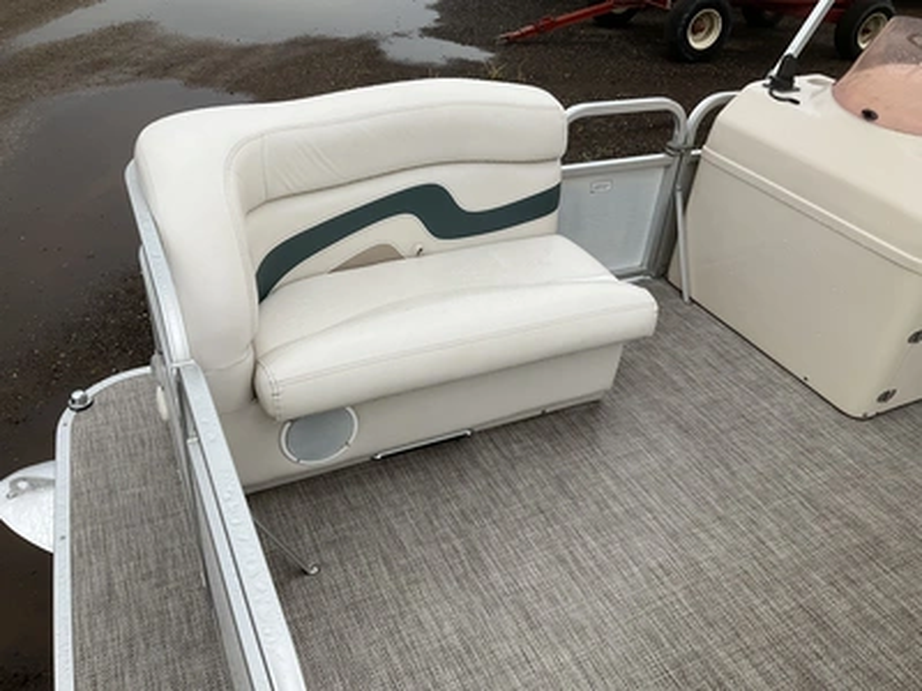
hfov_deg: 61.7
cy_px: 346
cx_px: 461
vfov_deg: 48.2
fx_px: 772
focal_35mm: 29
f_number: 1.8
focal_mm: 3
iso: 25
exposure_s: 1/1098
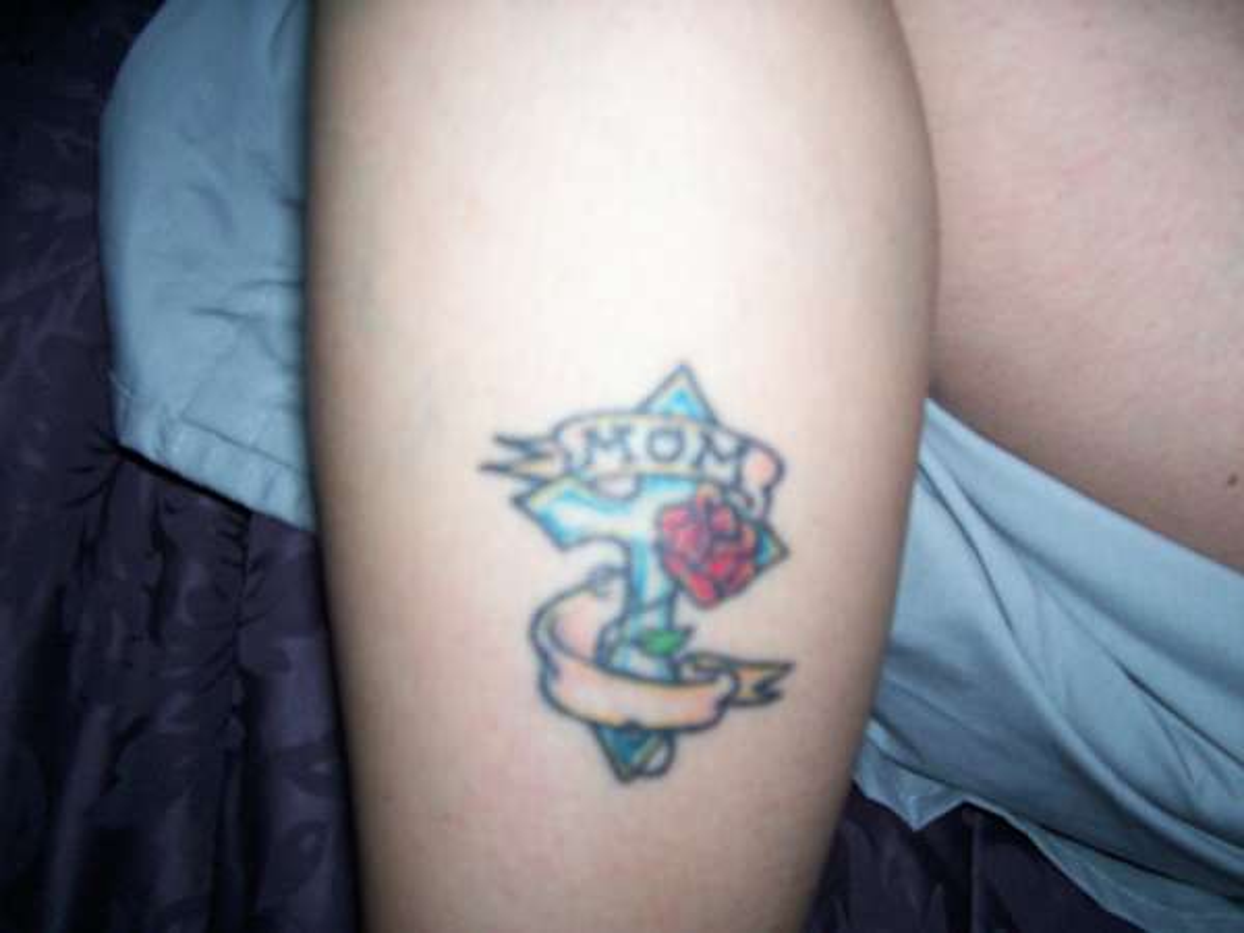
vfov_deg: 41.8
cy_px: 466
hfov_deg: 54.0
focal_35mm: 34
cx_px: 622
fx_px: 1222
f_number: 2.7
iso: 140
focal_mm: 5.6
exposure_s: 1/112
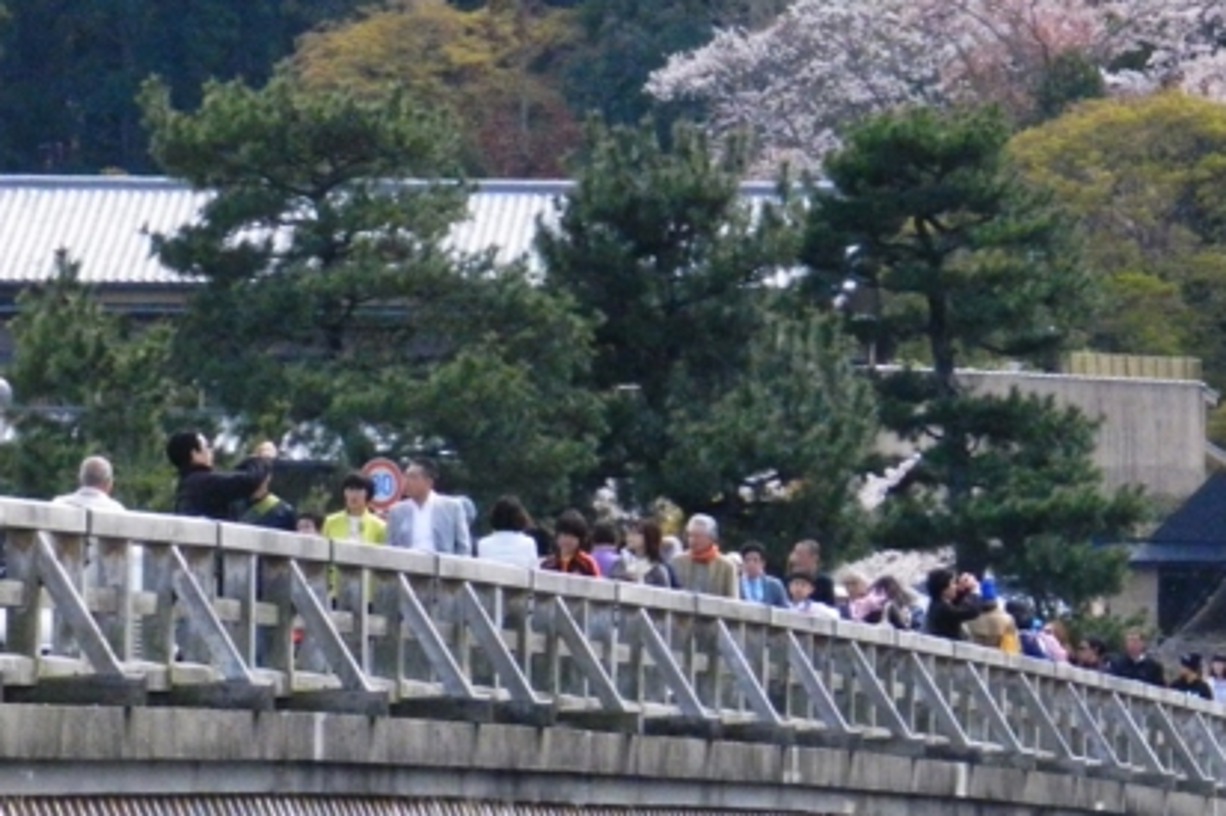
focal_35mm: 385
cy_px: 249
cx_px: 1158
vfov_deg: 3.6
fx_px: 13105
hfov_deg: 5.3
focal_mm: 34
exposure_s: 1/1500
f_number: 5.5
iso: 800
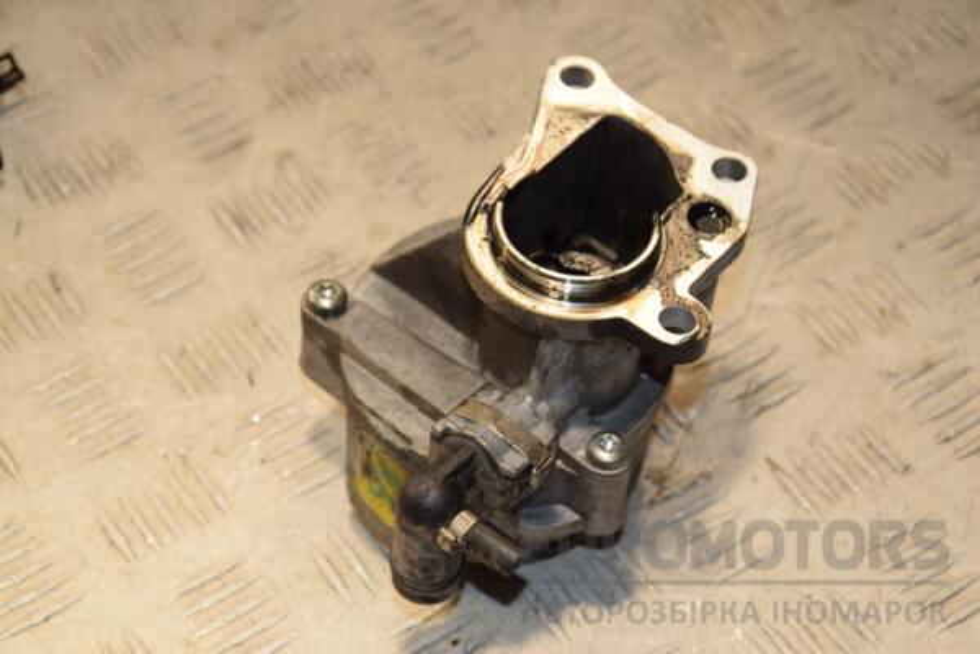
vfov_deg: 13.0
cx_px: 490
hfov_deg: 19.5
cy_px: 327
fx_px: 2858
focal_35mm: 105
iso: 800
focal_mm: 70
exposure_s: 1/200
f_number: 7.1
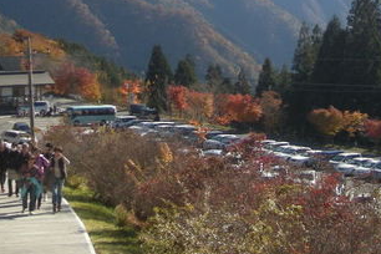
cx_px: 243
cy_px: -34
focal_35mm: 97
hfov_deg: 21.0
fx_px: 1027
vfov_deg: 13.8
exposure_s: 1/273
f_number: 5.7
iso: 90
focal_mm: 5.7
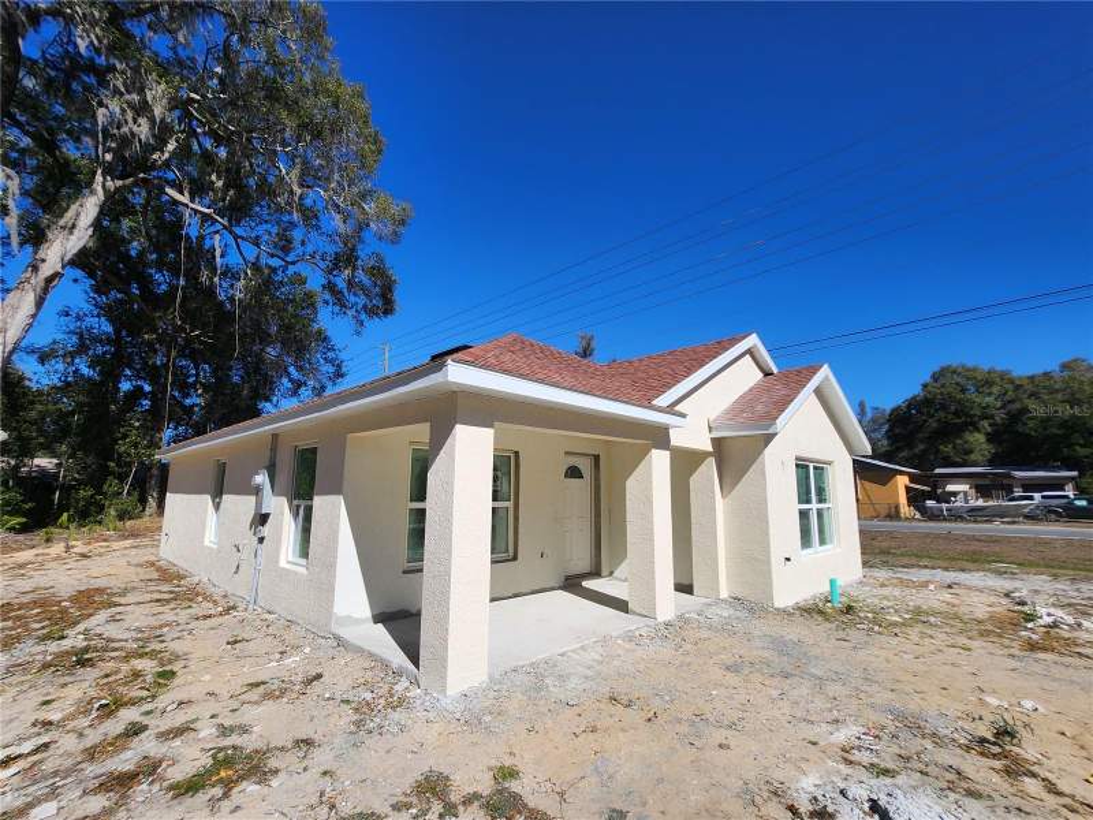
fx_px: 410
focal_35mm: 13
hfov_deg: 106.2
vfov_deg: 89.9
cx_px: 546
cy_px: 410
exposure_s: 1/2180
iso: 32
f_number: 2.2
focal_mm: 1.7
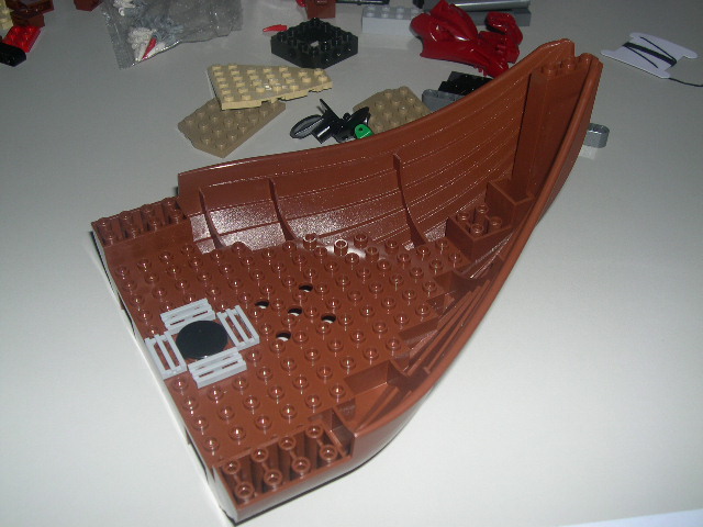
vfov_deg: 37.7
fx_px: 772
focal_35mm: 38
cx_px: 352
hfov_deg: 49.0
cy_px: 264
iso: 100
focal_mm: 8
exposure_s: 1/60
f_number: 7.6
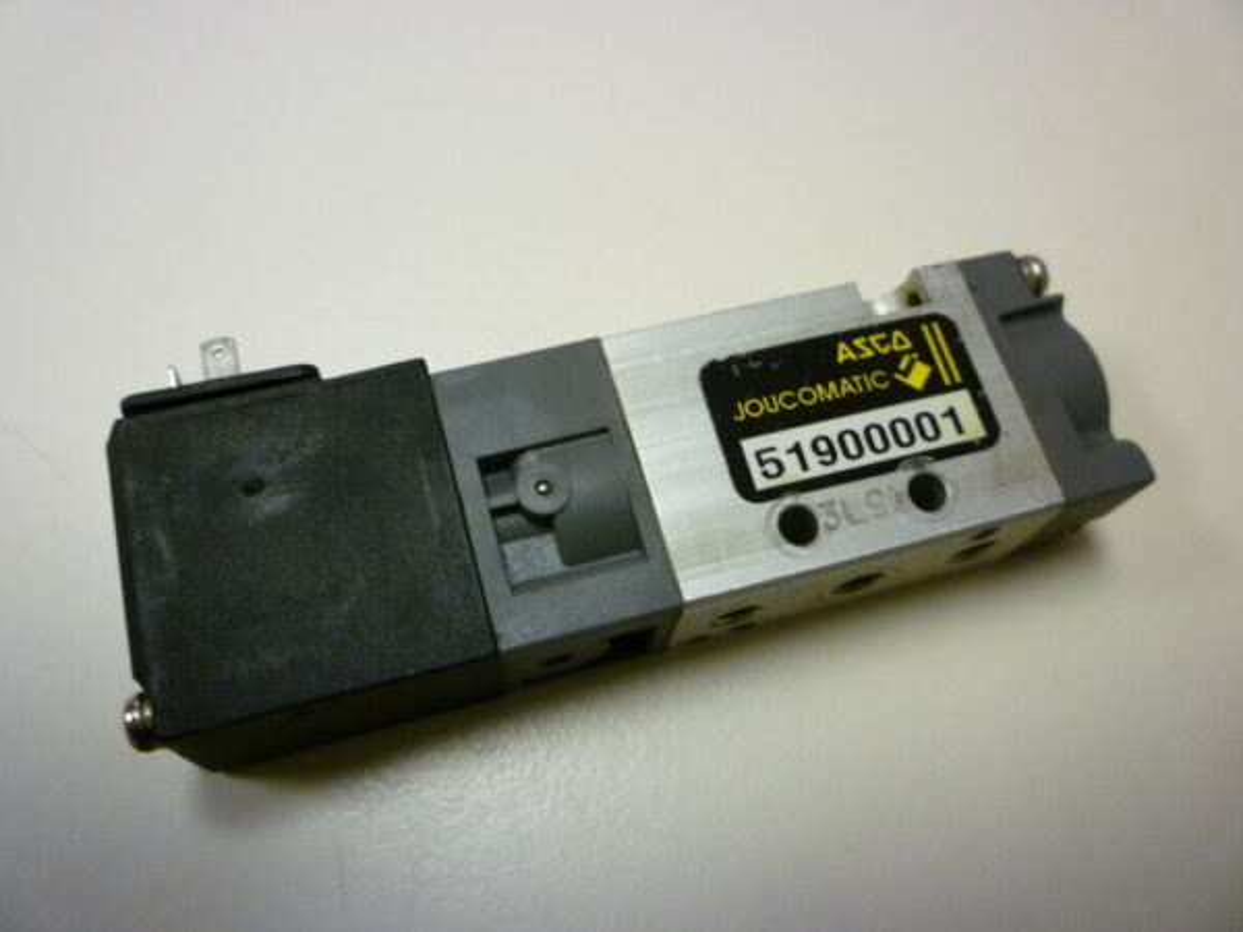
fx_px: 1041
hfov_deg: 61.7
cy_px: 466
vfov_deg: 48.2
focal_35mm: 29
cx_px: 622
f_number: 3.3
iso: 400
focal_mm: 5.2
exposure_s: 1/25
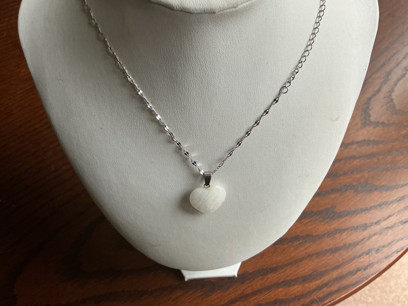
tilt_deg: -64.5
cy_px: 153
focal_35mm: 29
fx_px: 342
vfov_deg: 48.2
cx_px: 204
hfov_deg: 61.7
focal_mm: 3
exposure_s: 1/50
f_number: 1.8
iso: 125
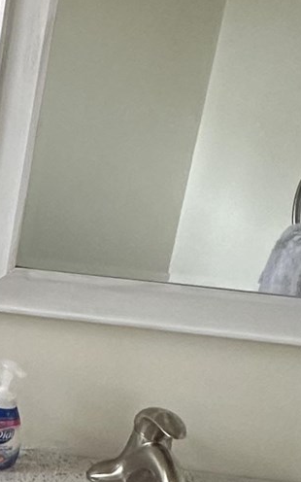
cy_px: 198
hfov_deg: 15.8
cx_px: -254
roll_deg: -5.2
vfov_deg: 29.7
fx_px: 906
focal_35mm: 69
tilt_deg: -13.7
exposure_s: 1/60
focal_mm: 2.22
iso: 400
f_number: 2.2
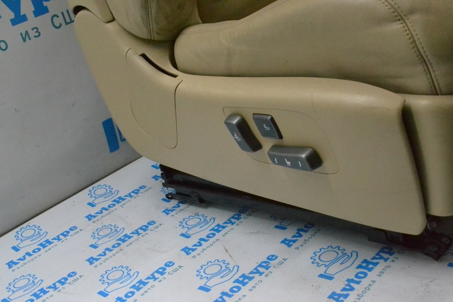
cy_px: 151
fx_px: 604
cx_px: 226
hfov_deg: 41.1
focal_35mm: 48
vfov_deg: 28.1
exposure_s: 1/160
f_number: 13
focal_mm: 32
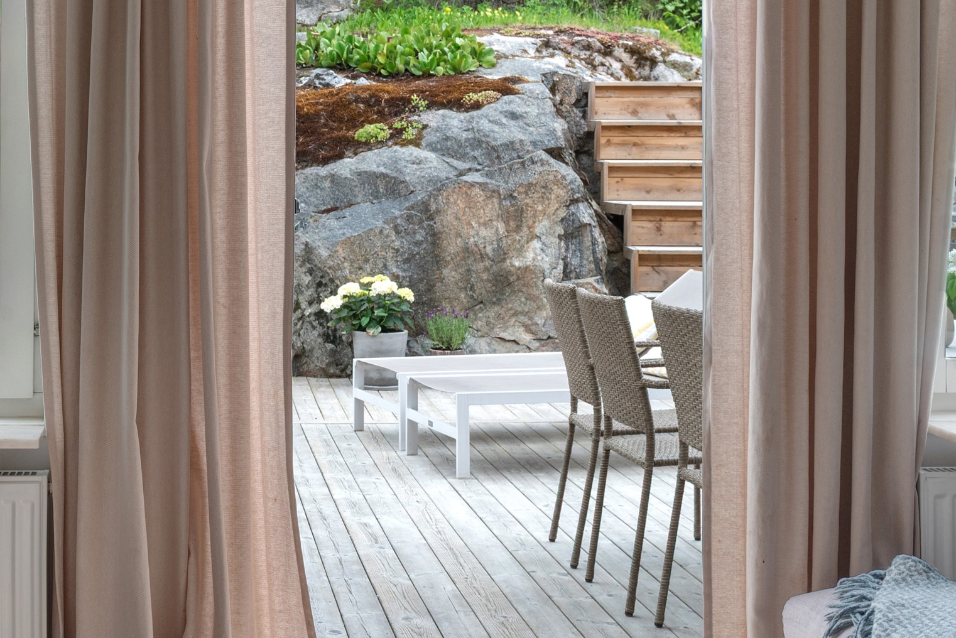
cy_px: 225
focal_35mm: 68
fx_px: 1806
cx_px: 209
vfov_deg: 20.0
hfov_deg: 29.1
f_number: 9.5
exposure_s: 1/15
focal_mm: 32
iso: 400
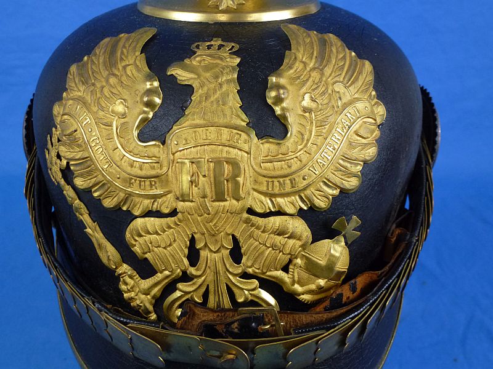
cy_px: 184
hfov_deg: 55.4
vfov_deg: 42.9
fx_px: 470
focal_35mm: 33
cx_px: 246
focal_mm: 5.9
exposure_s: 1/60
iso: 200
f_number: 3.6
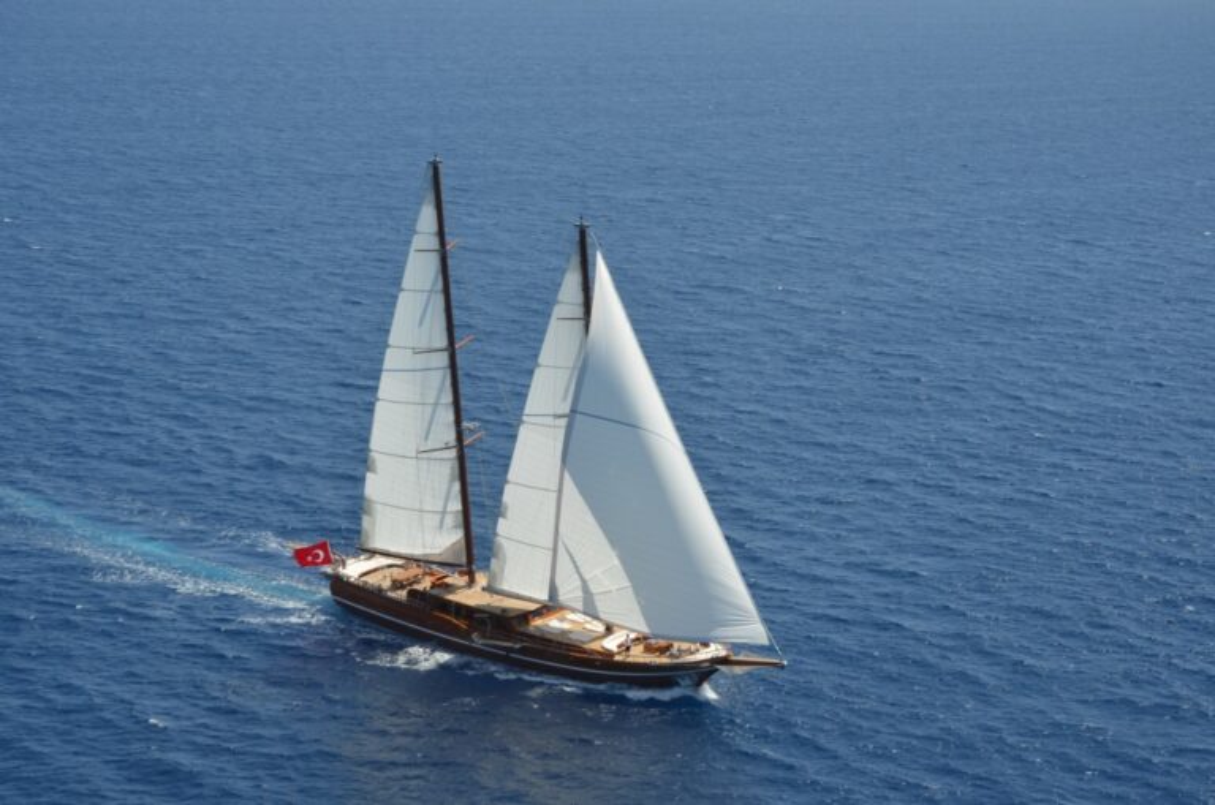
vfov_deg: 16.5
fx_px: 2779
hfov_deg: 24.7
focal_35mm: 82
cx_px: 608
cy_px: 402
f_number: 9
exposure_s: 1/320
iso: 100
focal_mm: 55
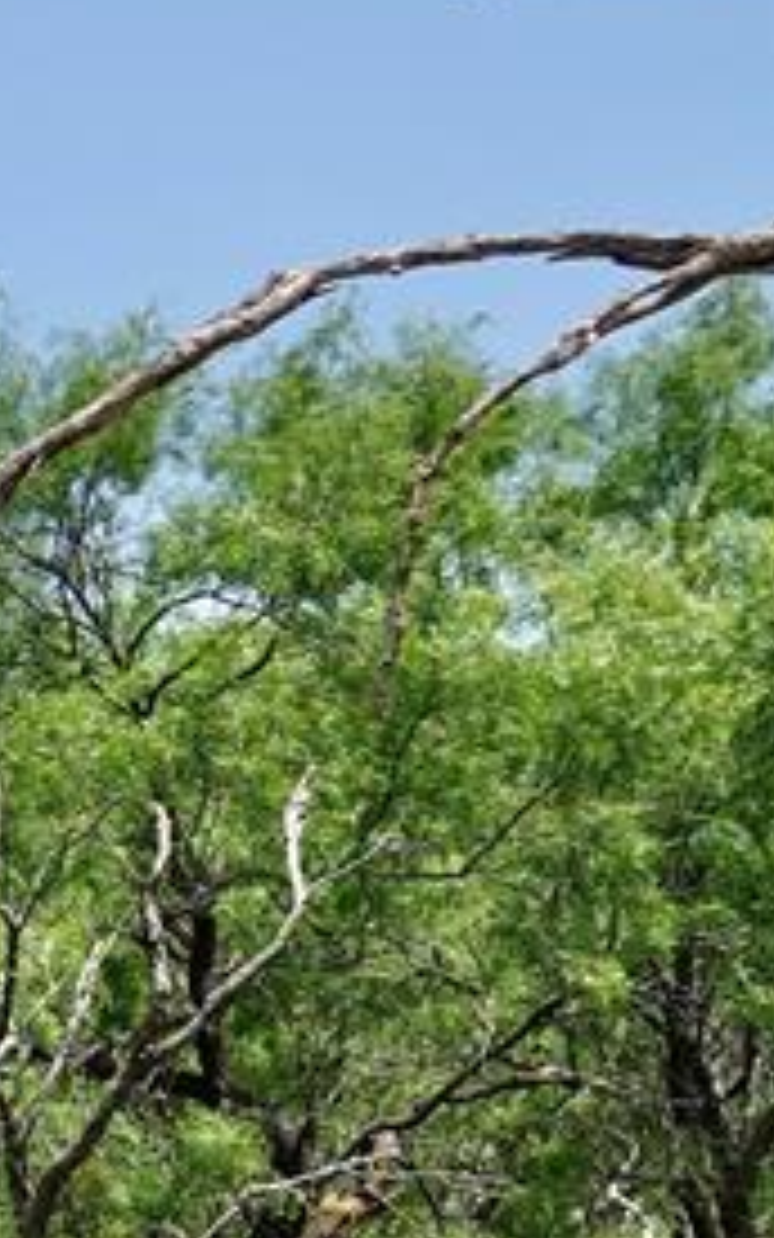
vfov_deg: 22.2
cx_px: -1498
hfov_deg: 10.5
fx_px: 3070
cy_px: 1121
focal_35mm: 91
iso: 100
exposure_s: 1/640
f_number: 4
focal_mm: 8.8
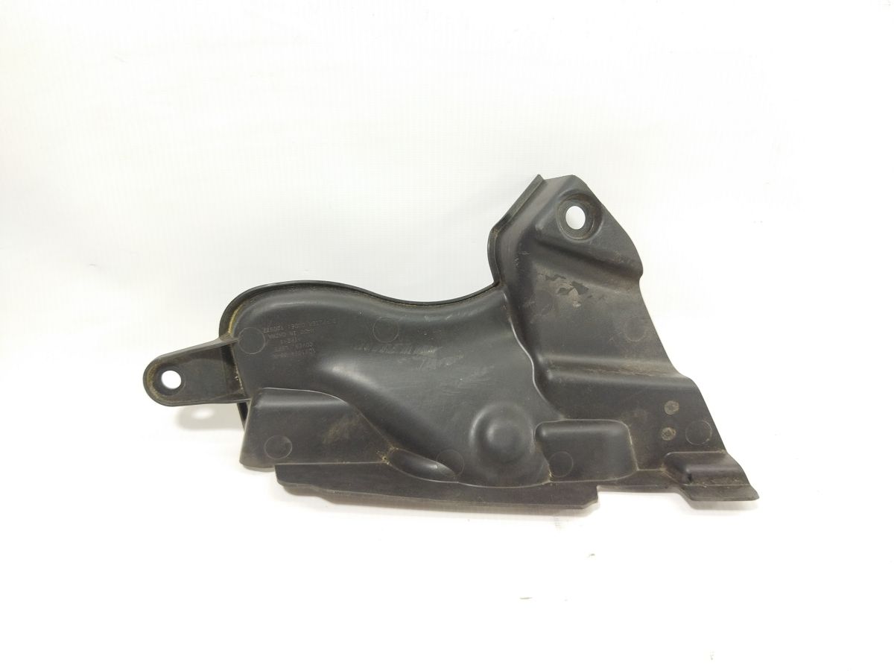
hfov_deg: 65.3
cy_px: 336
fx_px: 697
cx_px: 447
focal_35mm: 27
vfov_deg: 51.4
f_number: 1.79
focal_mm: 4.71
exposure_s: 1/50
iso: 118
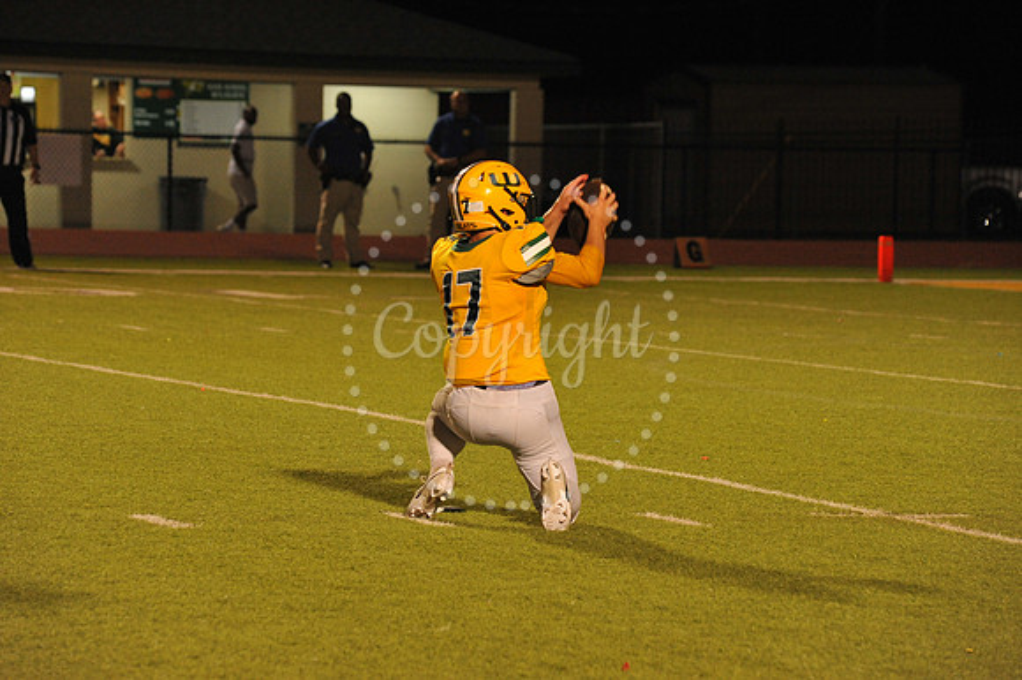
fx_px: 5674
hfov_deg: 10.3
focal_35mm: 200
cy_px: 340
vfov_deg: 6.9
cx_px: 511
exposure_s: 1/160
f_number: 7.1
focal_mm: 200
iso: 3200
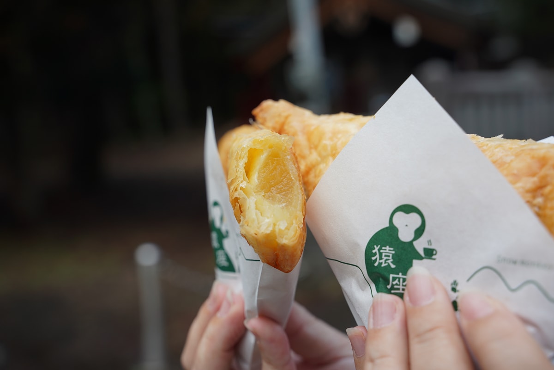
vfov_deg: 32.6
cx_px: 277
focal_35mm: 41
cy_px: 185
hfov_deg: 47.4
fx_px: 631
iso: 100
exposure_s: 1/100
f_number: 4.5
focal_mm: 41
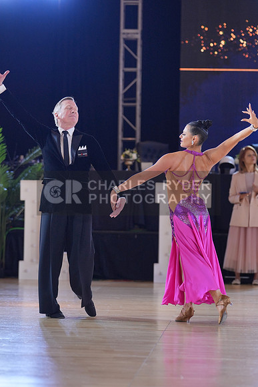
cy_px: 194
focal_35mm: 141
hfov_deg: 9.7
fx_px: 1515
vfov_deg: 14.5
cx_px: 129
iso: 800
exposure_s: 1/500
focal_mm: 94
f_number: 2
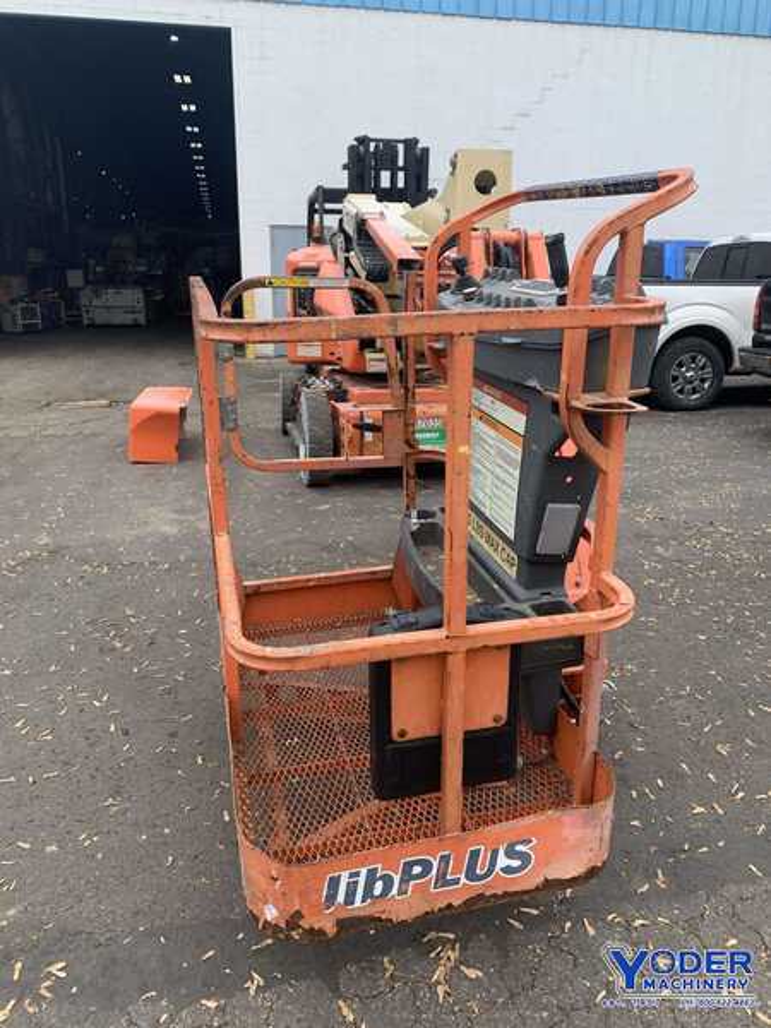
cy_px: 514
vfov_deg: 67.3
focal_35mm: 26
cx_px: 386
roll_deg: +0.2
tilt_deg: -15.7
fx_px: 772
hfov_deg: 53.1
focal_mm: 4.25
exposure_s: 1/879
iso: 25
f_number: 1.8
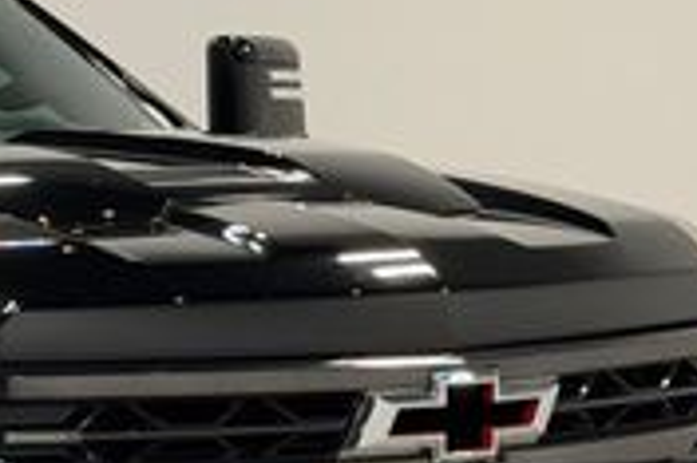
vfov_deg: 7.5
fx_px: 3520
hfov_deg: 10.9
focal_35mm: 182
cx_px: -325
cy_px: 443
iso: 50
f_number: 1.78
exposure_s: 1/142
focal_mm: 6.76
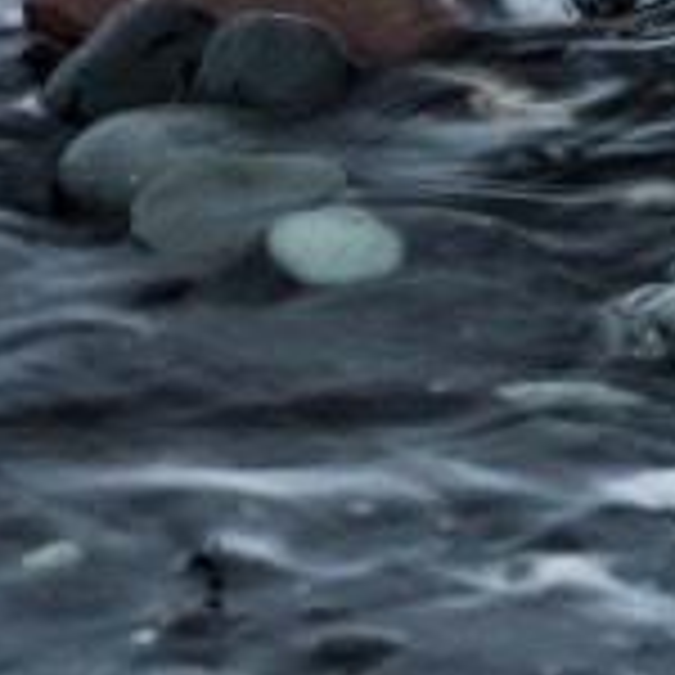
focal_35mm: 235
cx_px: 500
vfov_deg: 7.4
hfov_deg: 7.4
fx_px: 5184
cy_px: -202
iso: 400
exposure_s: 1/8
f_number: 6.3
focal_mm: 46
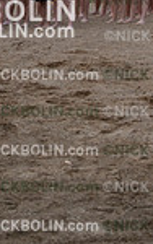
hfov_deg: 11.3
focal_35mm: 114
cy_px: -38
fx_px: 759
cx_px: -28
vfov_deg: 17.5
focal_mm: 29
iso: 160
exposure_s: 1/1600
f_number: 3.2
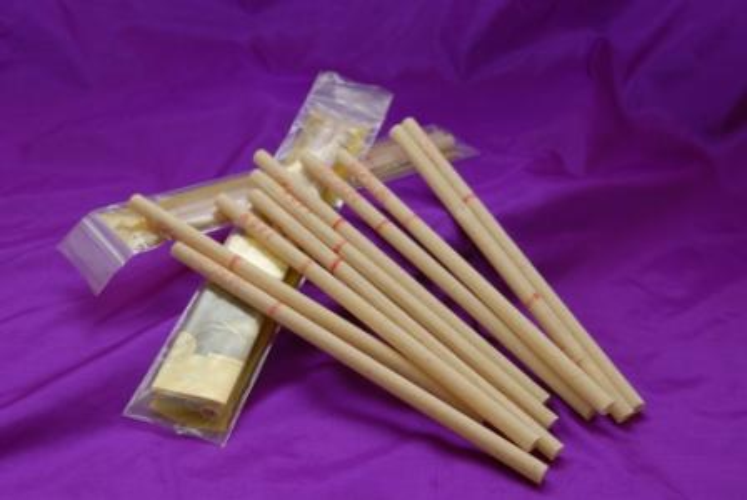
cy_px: 250
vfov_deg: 30.0
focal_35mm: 45
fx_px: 935
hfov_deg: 43.6
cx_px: 374
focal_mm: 30
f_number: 5
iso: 200
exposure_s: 1/60
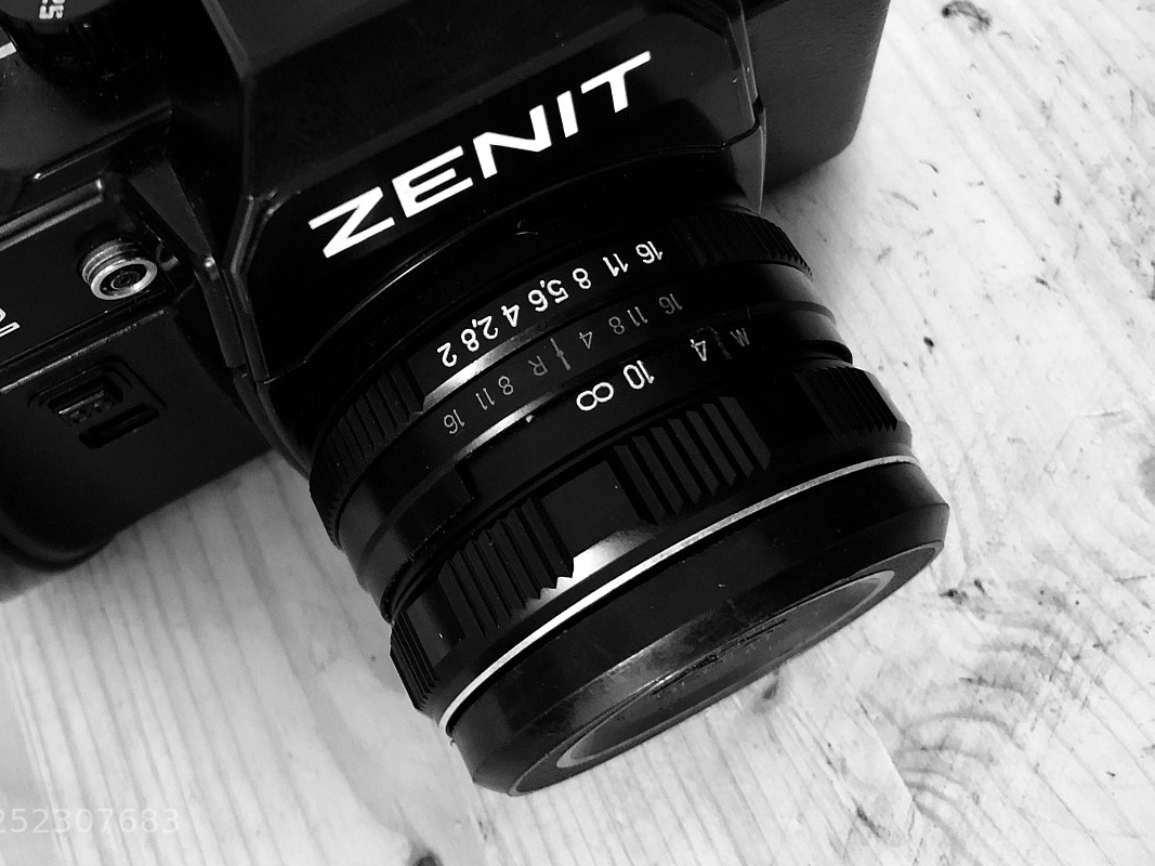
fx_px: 1401
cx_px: 480
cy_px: 257
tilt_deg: -64.3
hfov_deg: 44.6
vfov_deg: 33.9
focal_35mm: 42
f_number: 1.8
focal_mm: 3.99
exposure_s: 1/11
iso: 100
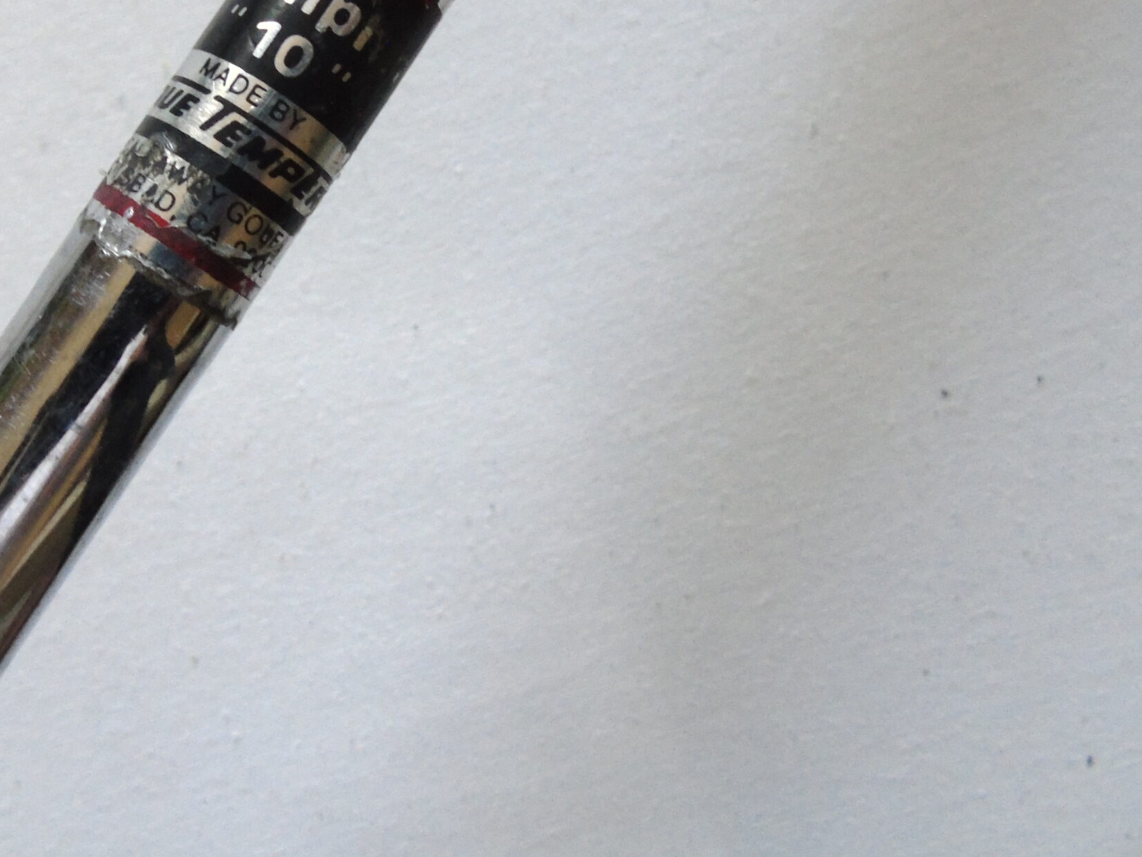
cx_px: 321
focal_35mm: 39
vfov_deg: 36.0
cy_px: 210
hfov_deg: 46.5
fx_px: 1287
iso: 400
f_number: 3.4
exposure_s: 1/30
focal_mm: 4.4
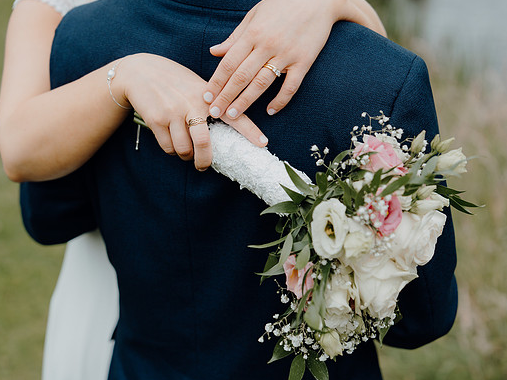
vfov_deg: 19.1
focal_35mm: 77
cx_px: 268
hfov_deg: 25.3
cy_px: 192
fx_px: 1128
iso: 125
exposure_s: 1/800
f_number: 2.8
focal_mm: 70
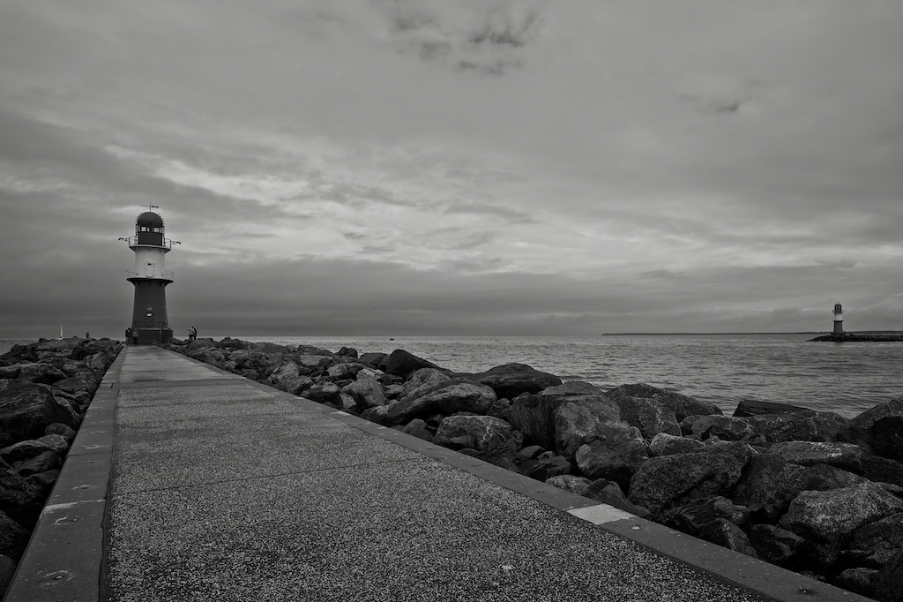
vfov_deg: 59.5
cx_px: 452
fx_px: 527
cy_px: 301
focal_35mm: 21
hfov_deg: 81.2
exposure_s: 1/320
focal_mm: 14
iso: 100
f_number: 5.6
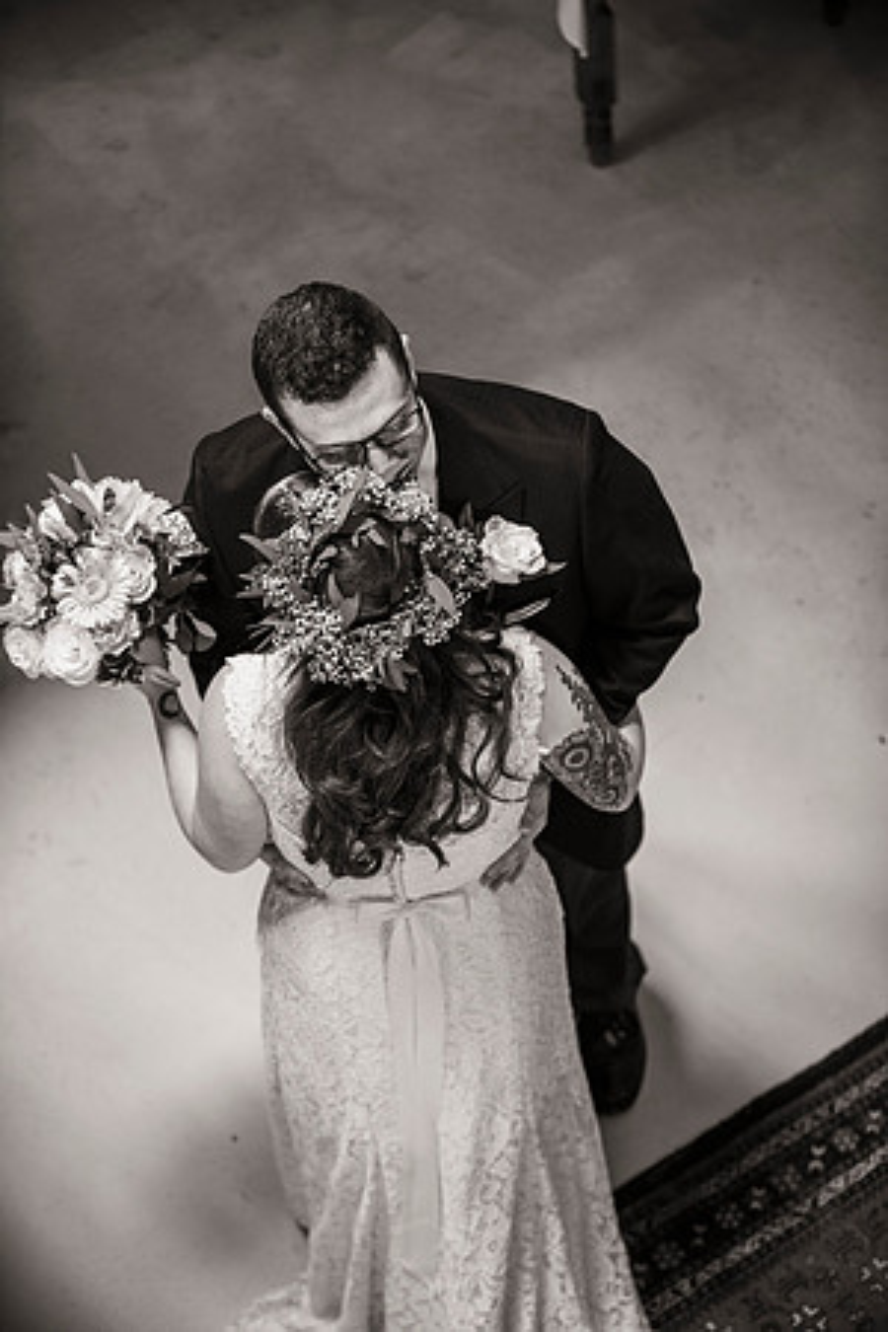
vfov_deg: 28.8
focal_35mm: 70
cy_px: 666
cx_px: 444
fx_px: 2590
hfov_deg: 19.5
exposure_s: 1/125
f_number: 2.8
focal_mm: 70
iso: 1600
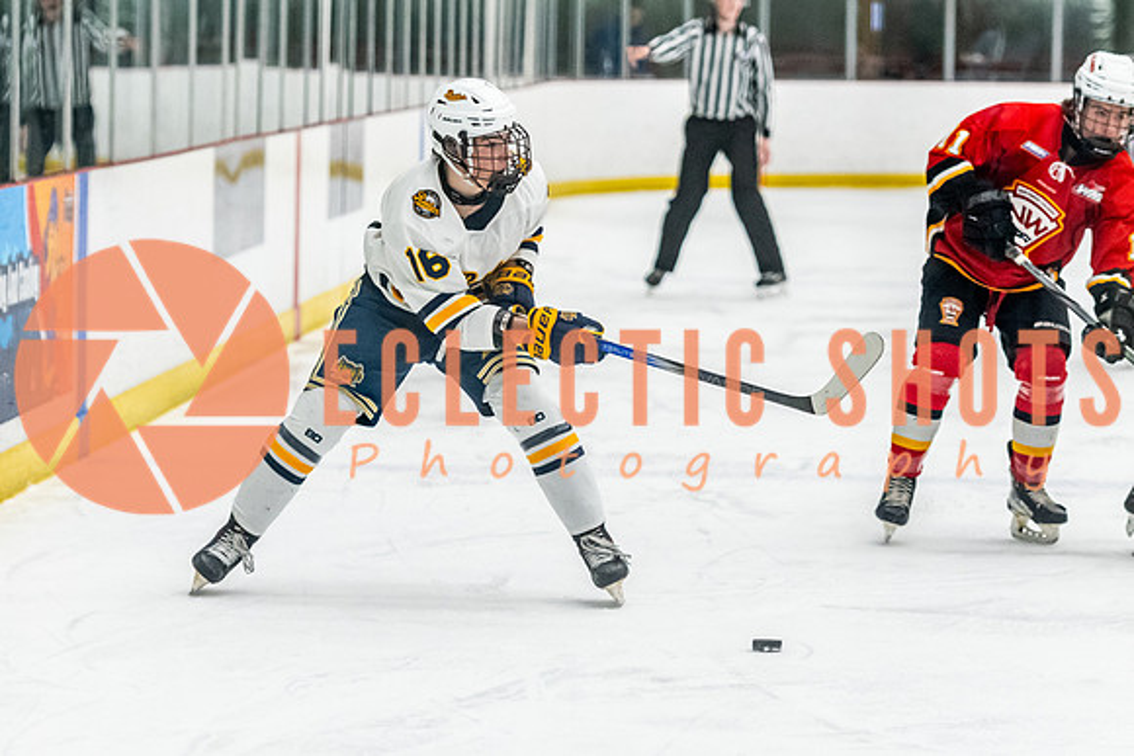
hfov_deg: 11.1
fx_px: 5824
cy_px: 412
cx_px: 567
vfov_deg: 7.4
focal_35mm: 185
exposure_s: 1/800
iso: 3200
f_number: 2.8
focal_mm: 105
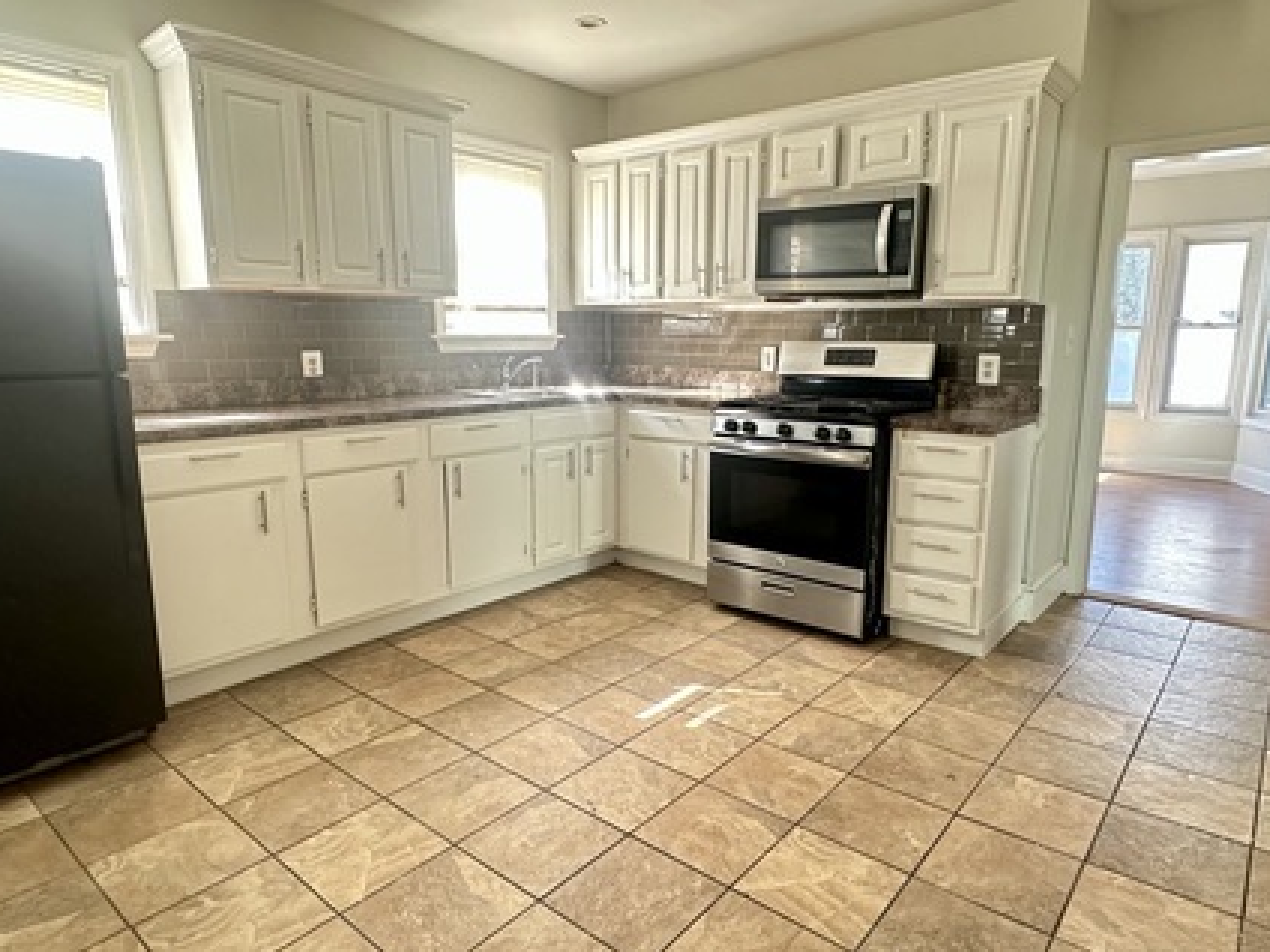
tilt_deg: -10.2
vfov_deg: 61.1
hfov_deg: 76.4
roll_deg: -0.7
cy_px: 485
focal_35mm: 22
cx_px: 654
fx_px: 807
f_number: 2.2
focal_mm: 2.22
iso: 320
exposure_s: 1/73
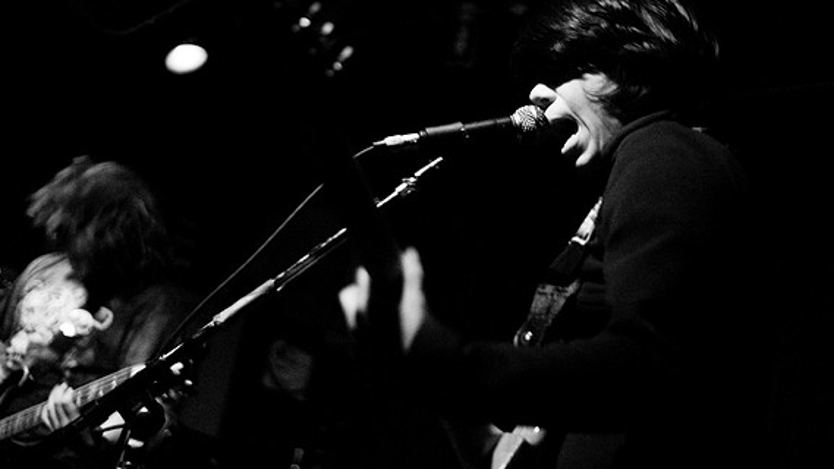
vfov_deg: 24.9
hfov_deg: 42.9
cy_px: 228
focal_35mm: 48
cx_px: 421
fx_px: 1061
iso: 1000
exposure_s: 1/50
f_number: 1.6
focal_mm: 30
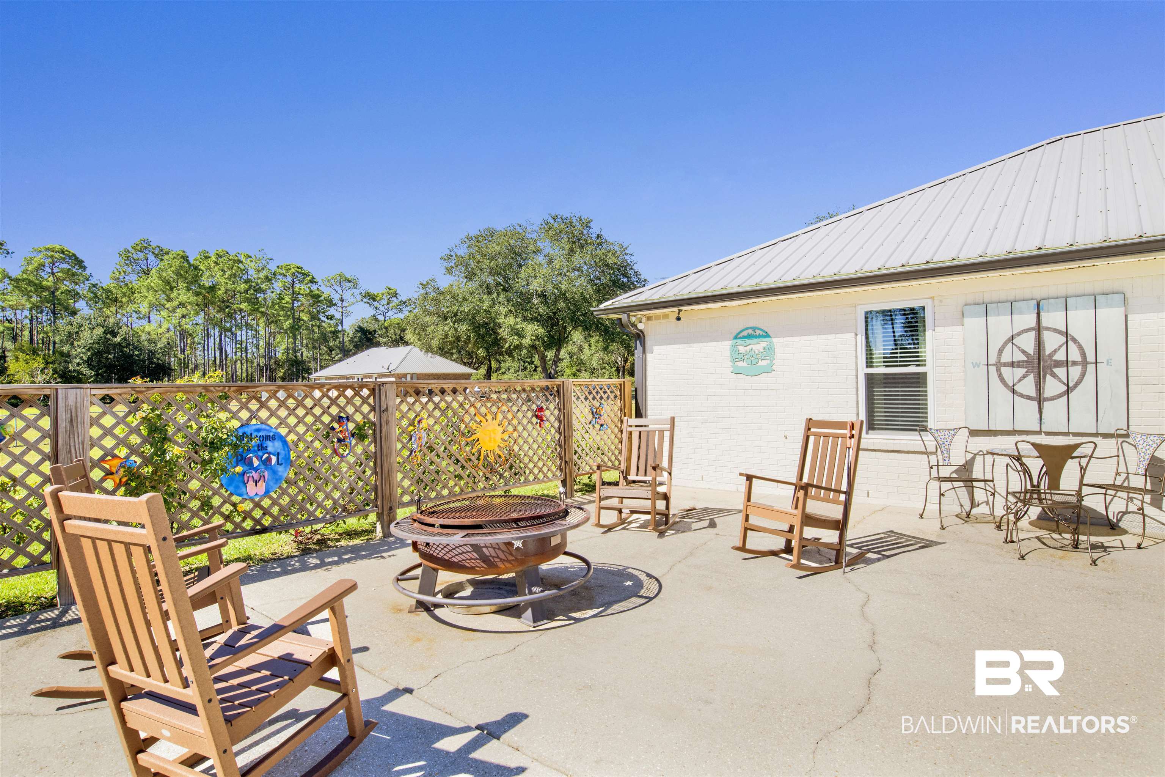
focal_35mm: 18
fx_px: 582
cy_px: 388
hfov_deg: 90.0
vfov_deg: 67.4
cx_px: 582
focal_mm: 18
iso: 200
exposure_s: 1/125
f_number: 11
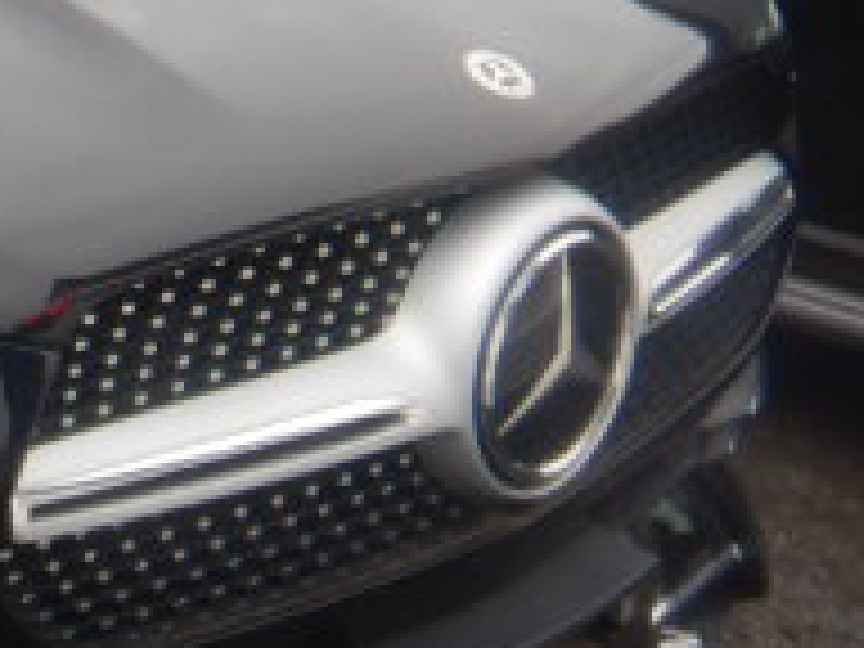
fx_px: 1997
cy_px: 207
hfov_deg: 21.1
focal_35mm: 80
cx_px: -392
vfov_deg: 18.4
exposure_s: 1/50
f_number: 2.8
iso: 125
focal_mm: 4.3
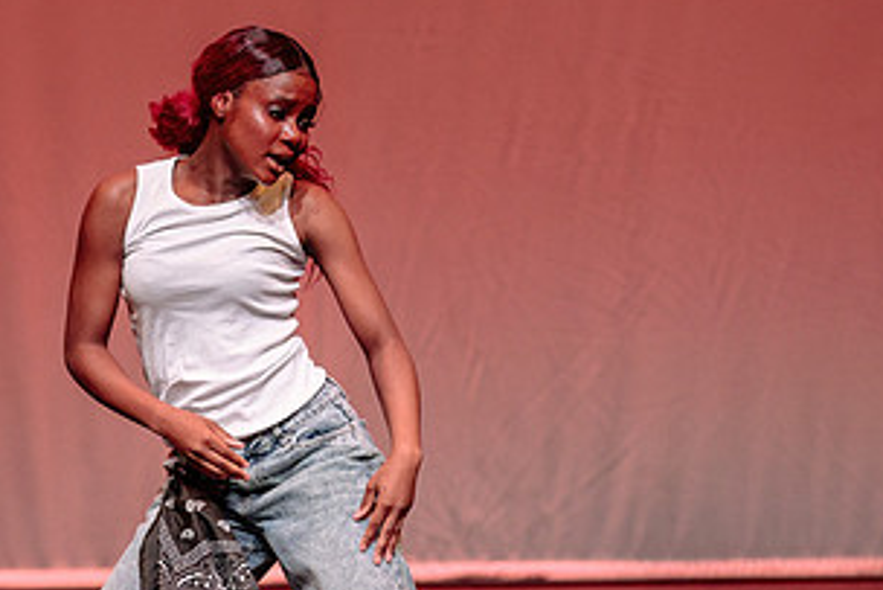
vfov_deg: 3.2
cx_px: 295
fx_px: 10527
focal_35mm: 429
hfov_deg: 4.8
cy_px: 374
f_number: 2.8
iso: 1250
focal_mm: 180
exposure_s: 1/500
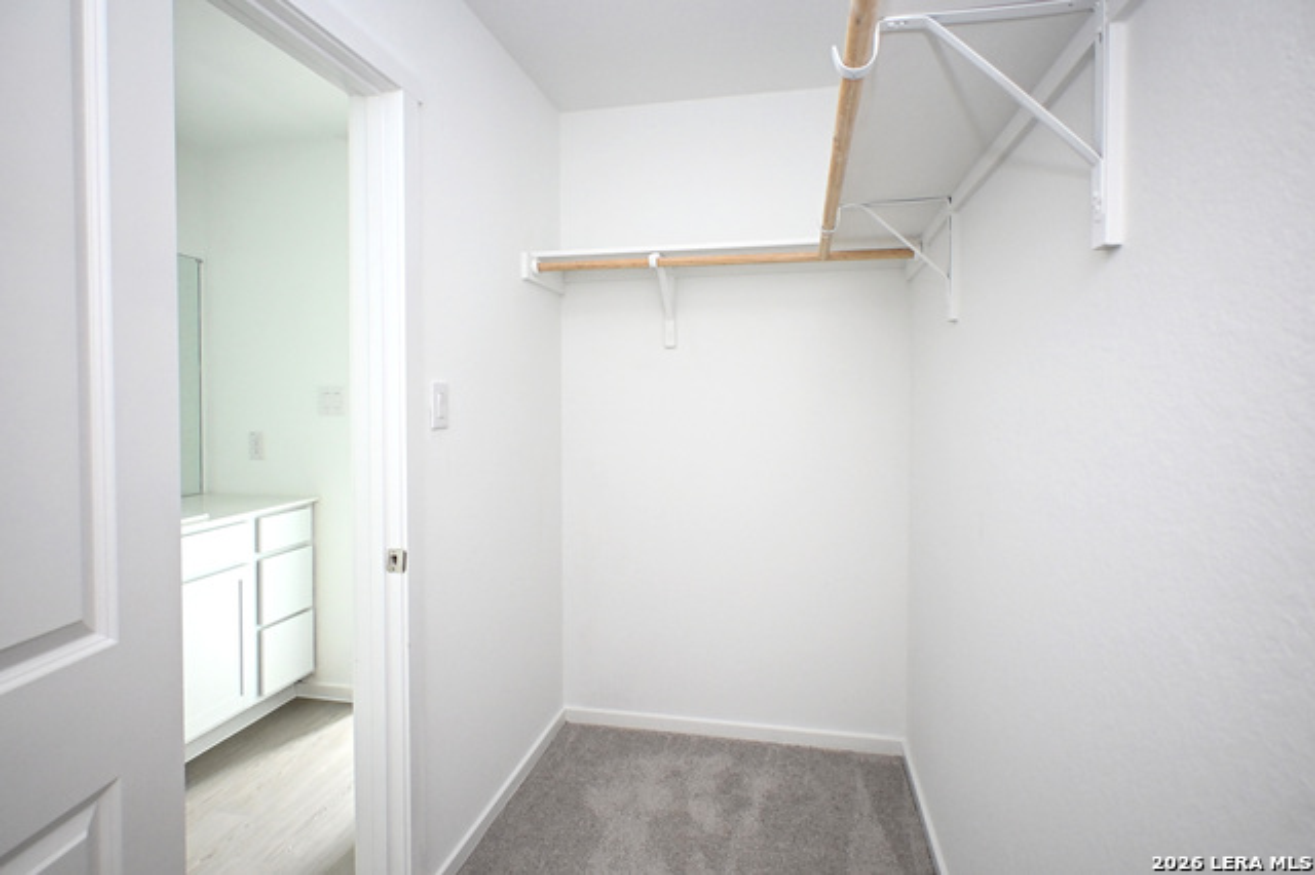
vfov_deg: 67.3
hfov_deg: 90.0
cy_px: 438
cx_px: 658
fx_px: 657
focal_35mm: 18
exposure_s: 1/20
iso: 1400
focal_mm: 12
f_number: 3.5
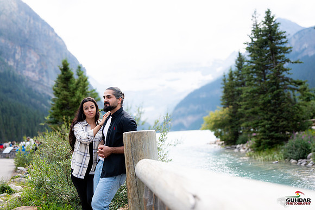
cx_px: 158
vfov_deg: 37.9
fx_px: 306
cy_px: 105
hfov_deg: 54.4
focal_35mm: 35
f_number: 5
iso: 200
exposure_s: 1/1600
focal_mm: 35
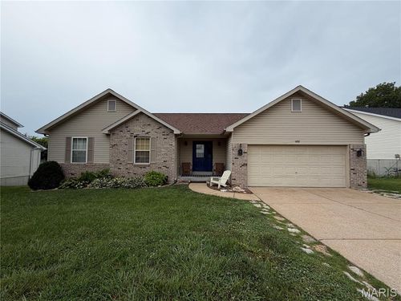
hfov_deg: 102.1
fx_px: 162
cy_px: 150
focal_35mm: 14
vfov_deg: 85.7
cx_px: 200
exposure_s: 1/1001
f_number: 2.2
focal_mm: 2.22
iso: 20
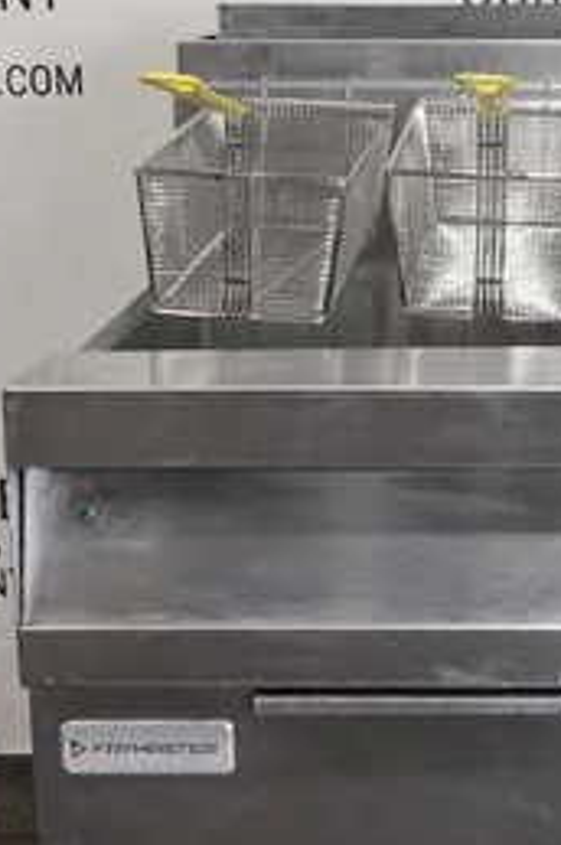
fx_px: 2039
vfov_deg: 23.3
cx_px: 613
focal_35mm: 87
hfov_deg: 15.3
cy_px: 277
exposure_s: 1/25
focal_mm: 11.29
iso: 320
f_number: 3.5
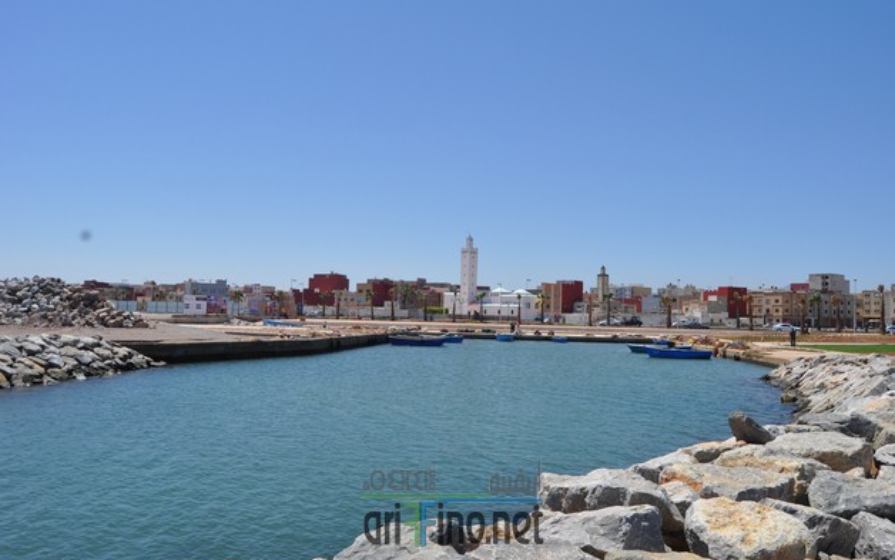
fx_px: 683
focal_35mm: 28
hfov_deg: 66.4
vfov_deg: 44.6
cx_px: 452
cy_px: 279
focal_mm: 18
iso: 200
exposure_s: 1/500
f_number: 10
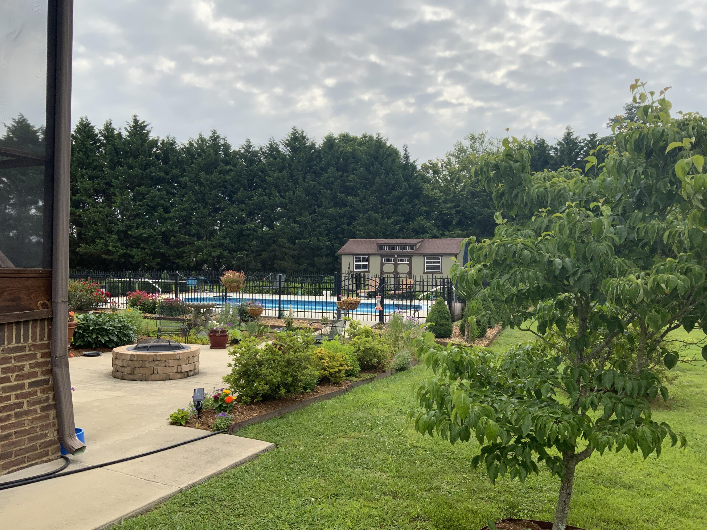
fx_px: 592
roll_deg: -1.0
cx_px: 354
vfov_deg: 48.2
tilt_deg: +0.0
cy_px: 265
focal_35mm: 29
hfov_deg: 61.7
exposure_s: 1/1786
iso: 16
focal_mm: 3
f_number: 1.8
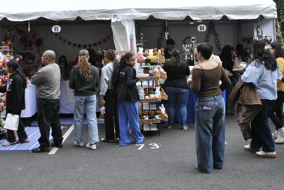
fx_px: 348
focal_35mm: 44
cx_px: 135
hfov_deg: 44.4
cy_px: 52
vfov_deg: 30.2
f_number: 4
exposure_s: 1/640
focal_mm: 18
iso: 100
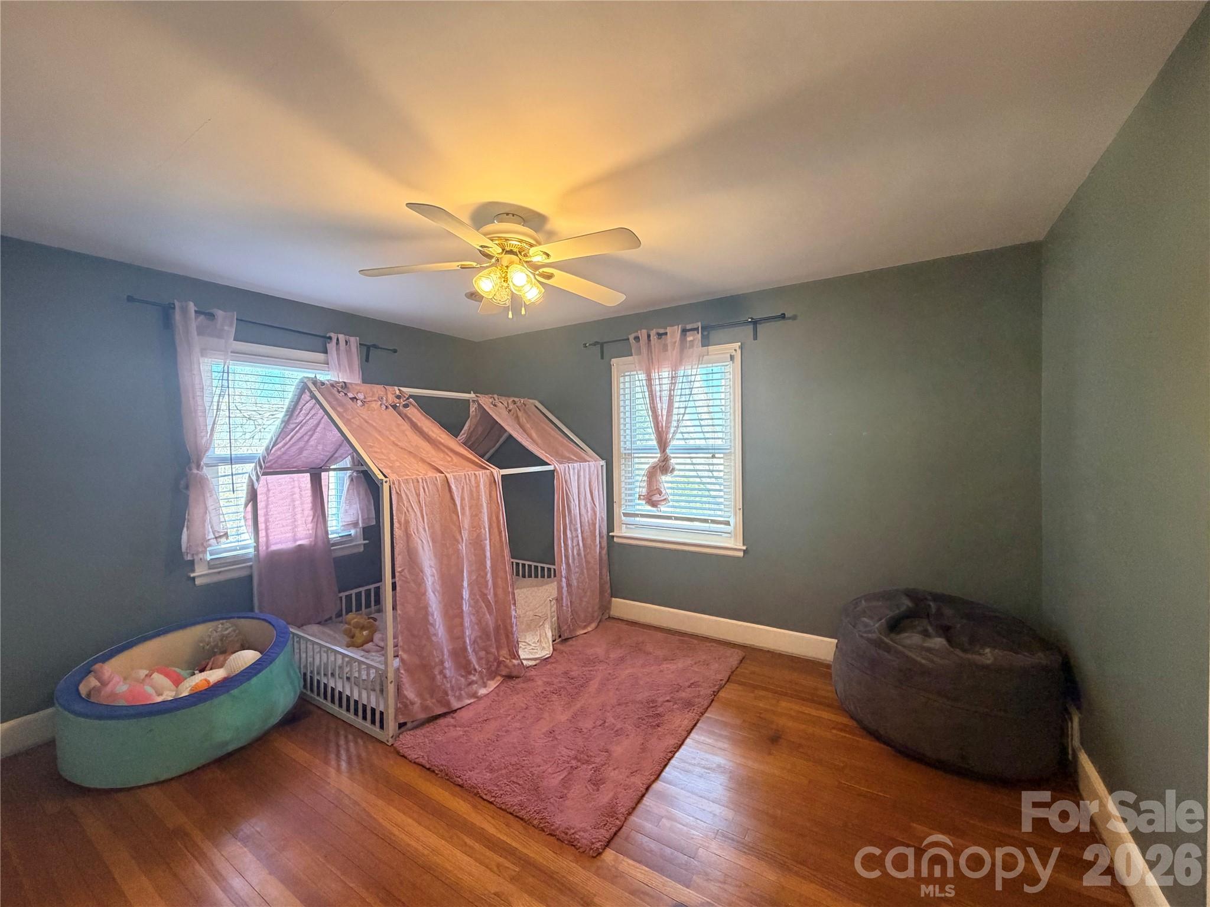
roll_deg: +0.9
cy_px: 454
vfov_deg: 85.7
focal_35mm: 14
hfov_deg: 102.1
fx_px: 489
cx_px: 605
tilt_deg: -1.2
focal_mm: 2.22
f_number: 2.2
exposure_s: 1/60
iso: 320
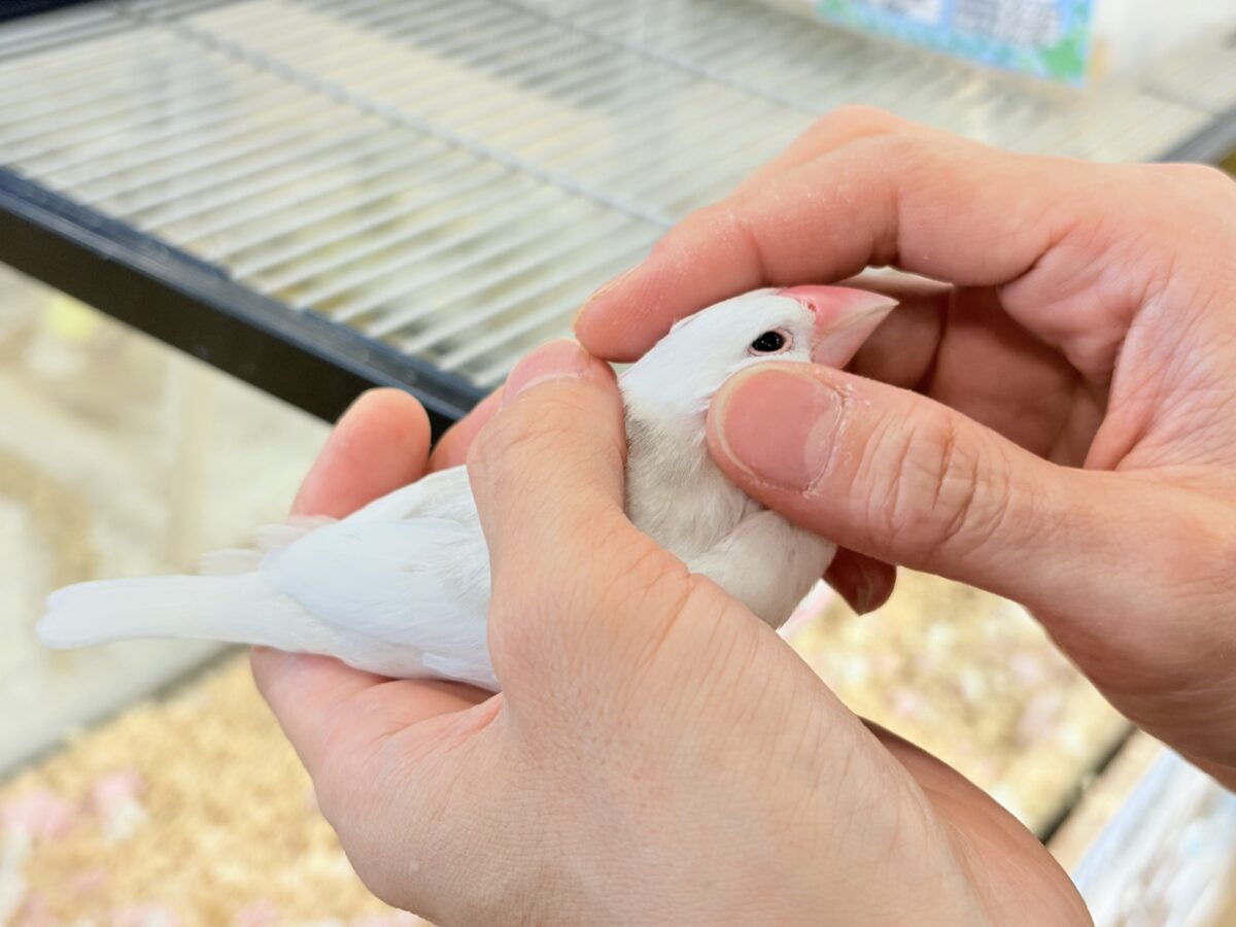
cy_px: 464
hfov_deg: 36.8
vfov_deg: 28.0
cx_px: 618
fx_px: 1857
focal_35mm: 52
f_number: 1.6
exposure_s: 1/50
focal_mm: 5.96
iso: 40
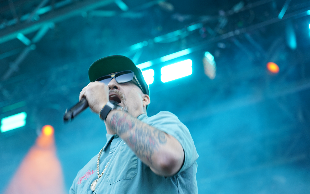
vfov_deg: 12.1
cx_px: 155
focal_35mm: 108
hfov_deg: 19.3
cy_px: 96
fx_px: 912
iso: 500
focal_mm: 105
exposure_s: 1/125
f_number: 4
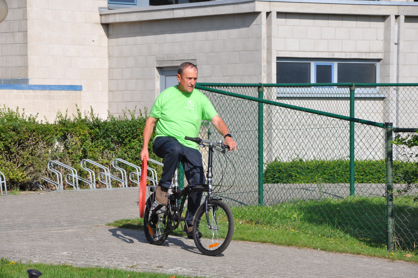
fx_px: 1826
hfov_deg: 13.1
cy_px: 139
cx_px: 209
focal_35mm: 158
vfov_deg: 8.7
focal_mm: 105
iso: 200
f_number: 10
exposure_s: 1/400
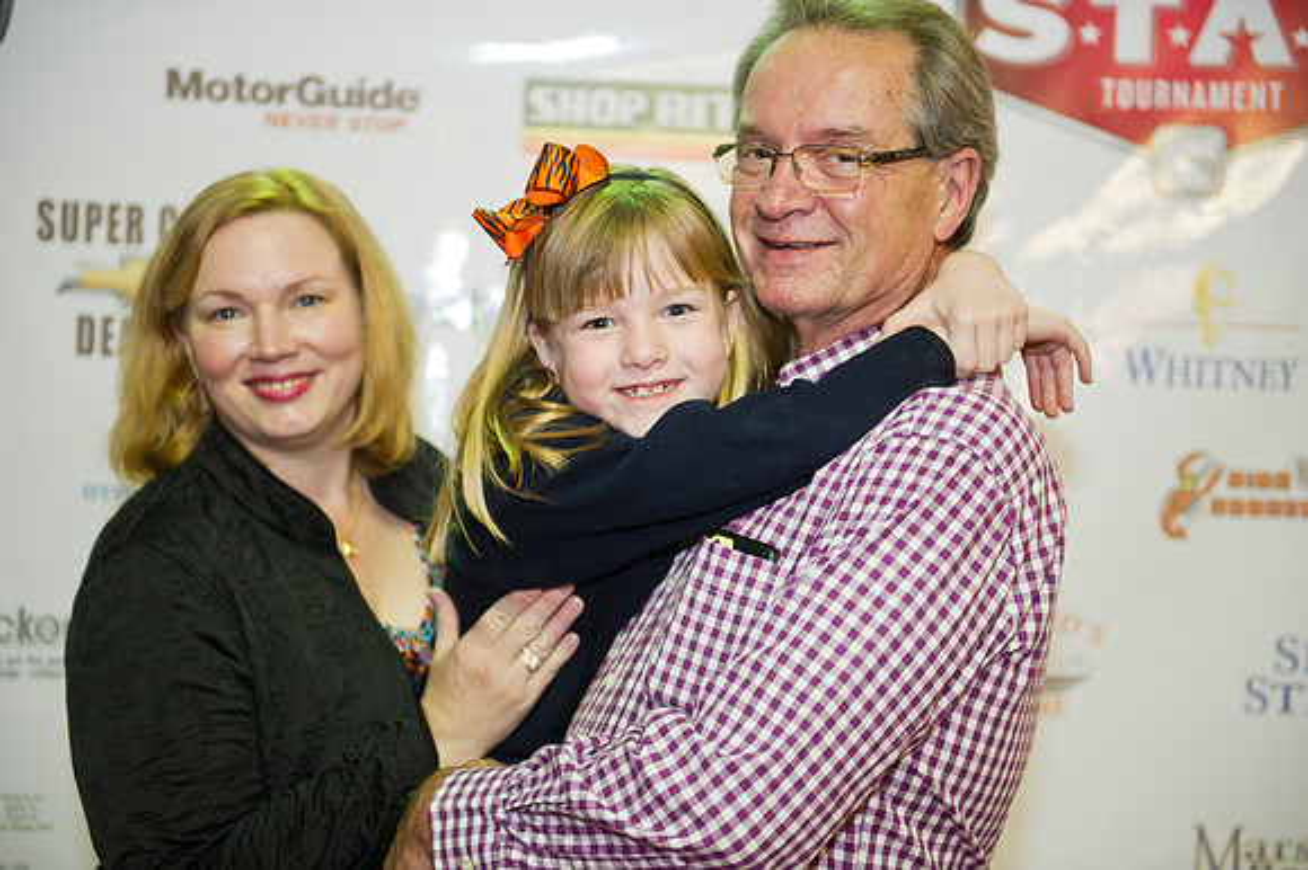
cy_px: 435
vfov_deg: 21.9
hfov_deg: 32.4
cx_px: 654
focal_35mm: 62
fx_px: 2251
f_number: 2.8
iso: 1000
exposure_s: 1/80
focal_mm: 62
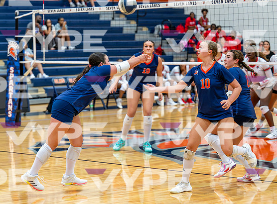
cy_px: 128
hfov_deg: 16.2
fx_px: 970
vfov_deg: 12.0
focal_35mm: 122
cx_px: 81
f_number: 2.8
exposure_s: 1/800
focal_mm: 86
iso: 3600
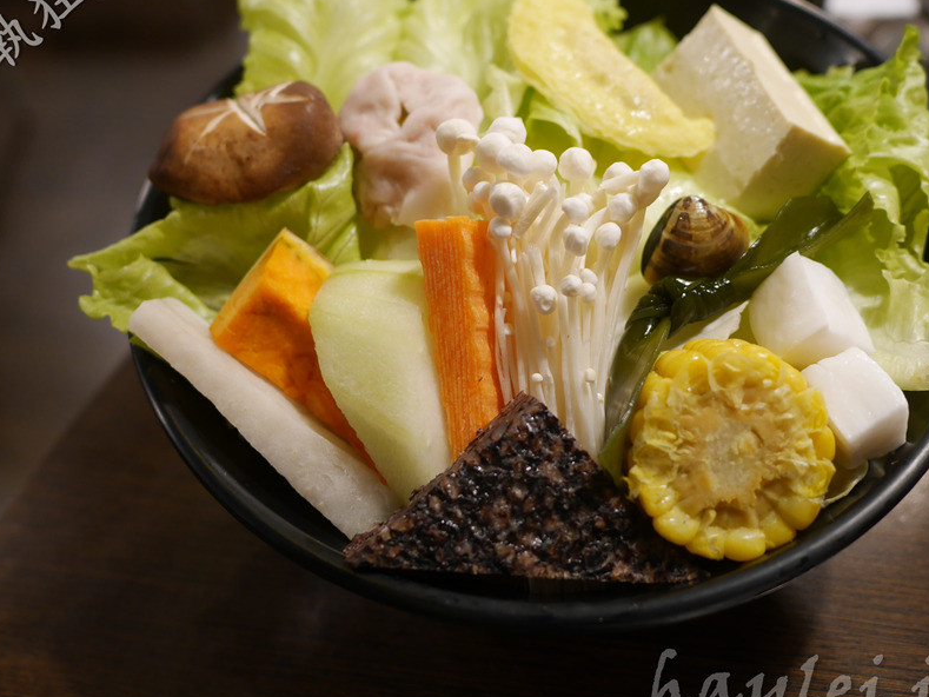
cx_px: 505
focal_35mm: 38
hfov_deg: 48.9
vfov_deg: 37.7
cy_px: 324
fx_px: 1020
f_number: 2
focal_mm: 15
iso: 500
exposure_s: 1/60
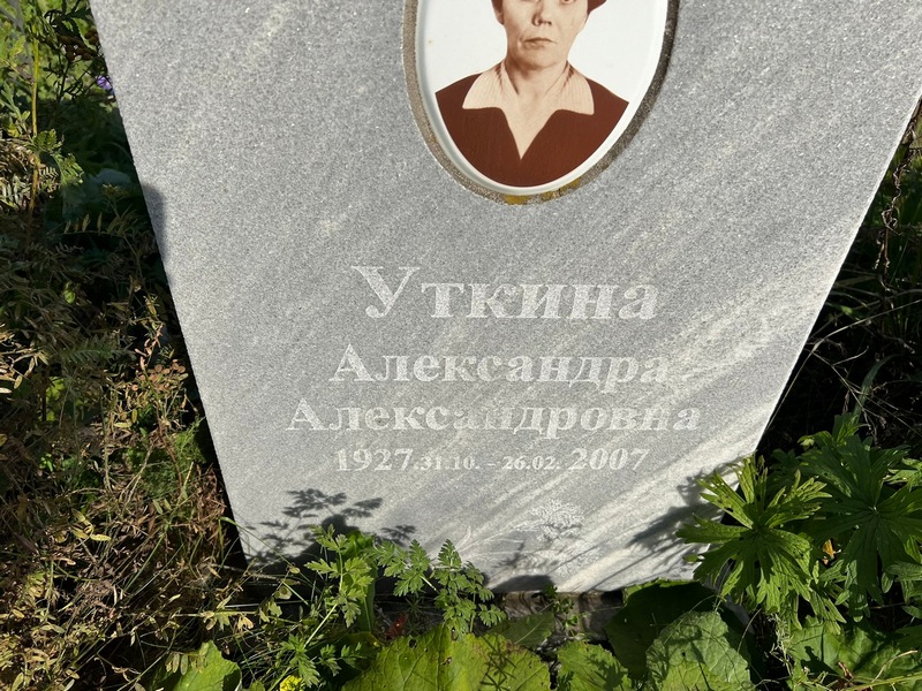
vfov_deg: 53.1
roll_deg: -2.7
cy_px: 346
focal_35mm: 26
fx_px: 693
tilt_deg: -33.2
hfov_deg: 67.3
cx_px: 461
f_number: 1.5
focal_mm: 5.7
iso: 50
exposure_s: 1/6993
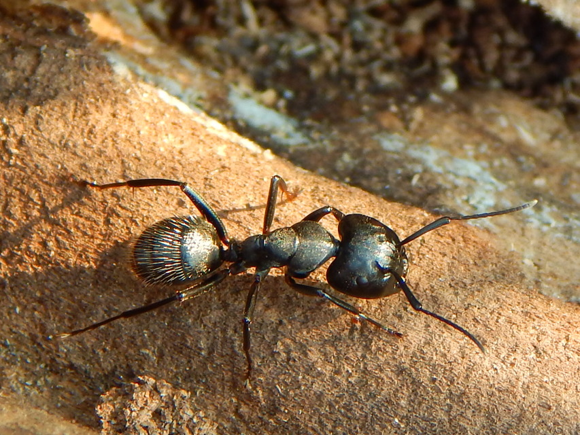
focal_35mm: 85
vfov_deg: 17.4
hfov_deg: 23.0
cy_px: 218
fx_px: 1424
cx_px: 290
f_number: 4.3
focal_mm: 15.3
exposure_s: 1/60
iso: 125
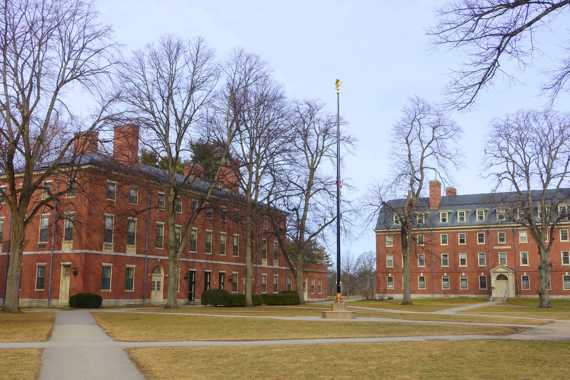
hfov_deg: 50.7
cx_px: 285
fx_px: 602
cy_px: 190
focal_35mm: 38
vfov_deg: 35.1
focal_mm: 14.1
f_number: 5.6
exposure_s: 1/400
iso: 125
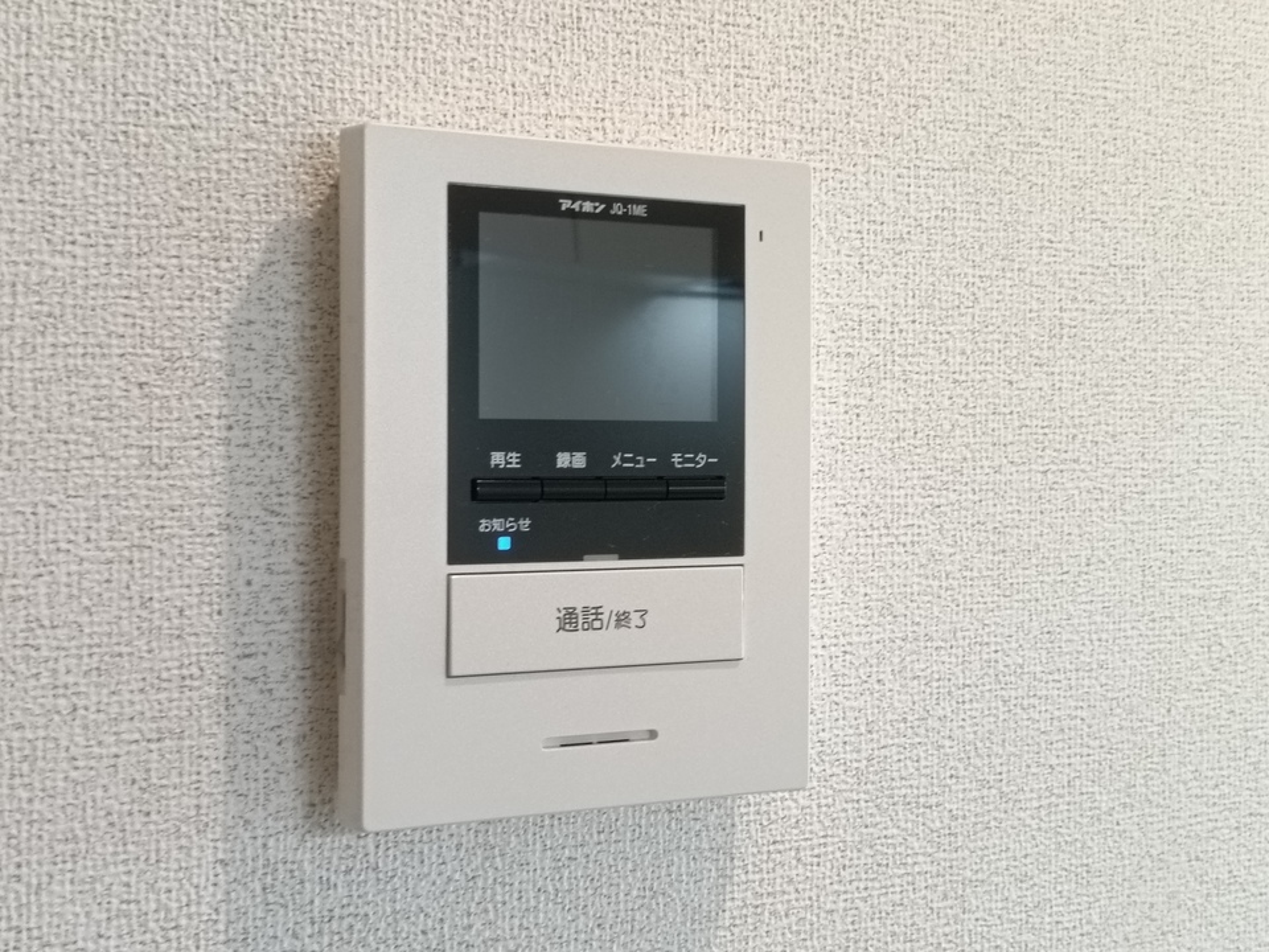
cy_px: 476
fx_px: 1833
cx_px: 634
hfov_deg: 38.2
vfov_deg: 29.1
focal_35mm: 50
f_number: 1.7
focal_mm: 4.7
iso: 640
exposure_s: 1/60
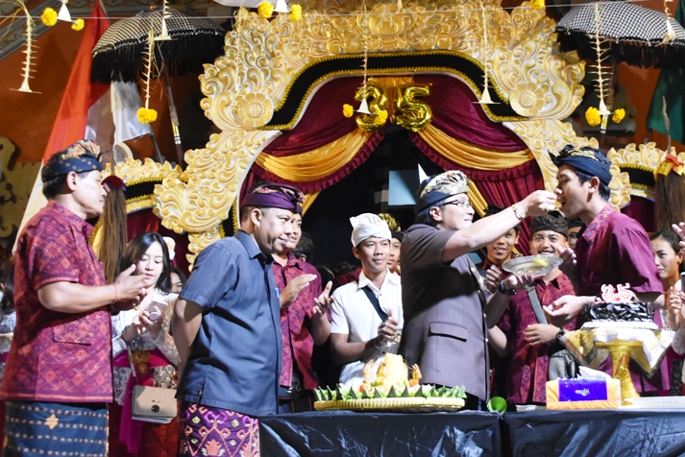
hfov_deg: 35.3
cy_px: 184
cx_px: 459
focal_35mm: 56
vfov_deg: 24.2
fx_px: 1066
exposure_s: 1/60
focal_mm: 26
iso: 2500
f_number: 4
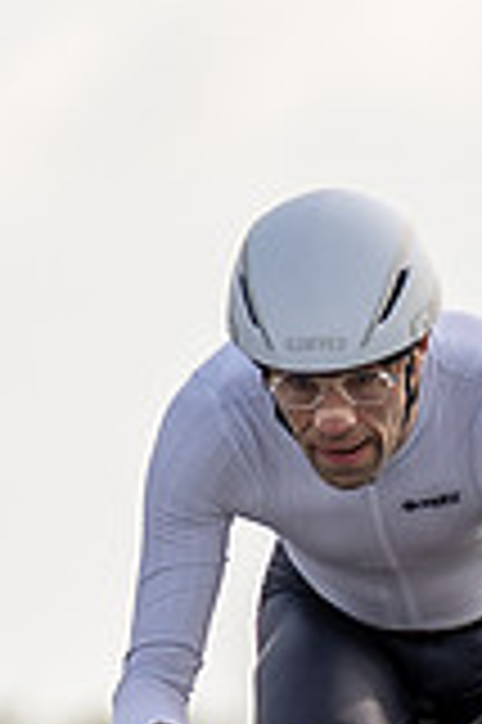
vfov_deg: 1.2
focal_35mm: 1667
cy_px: 956
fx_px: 33549
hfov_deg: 0.8
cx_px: 459
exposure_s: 1/1000
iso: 100
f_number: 3.2
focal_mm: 200
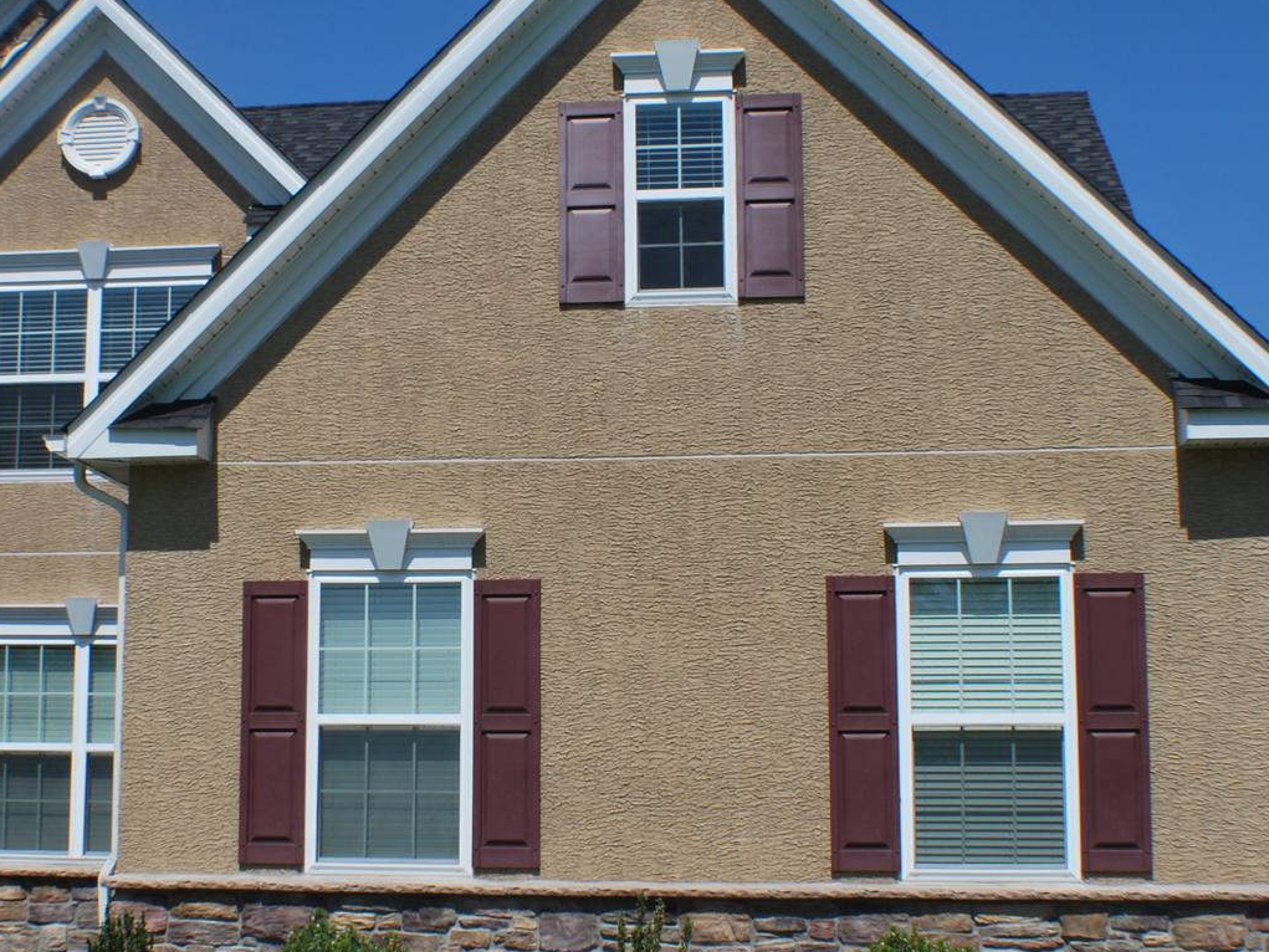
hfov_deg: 23.1
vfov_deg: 17.6
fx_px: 3078
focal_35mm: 84
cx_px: 324
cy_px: 418
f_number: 11
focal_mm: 29
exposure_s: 1/200
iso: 100
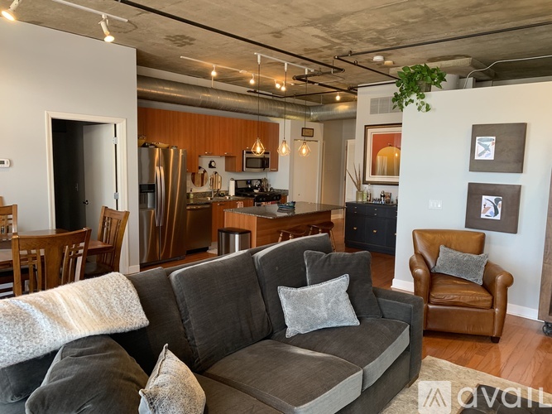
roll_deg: -1.4
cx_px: 276
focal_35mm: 26
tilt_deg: -7.0
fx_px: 415
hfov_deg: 67.3
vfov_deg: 53.0
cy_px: 207
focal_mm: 4.25
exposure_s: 1/60
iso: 125
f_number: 1.8
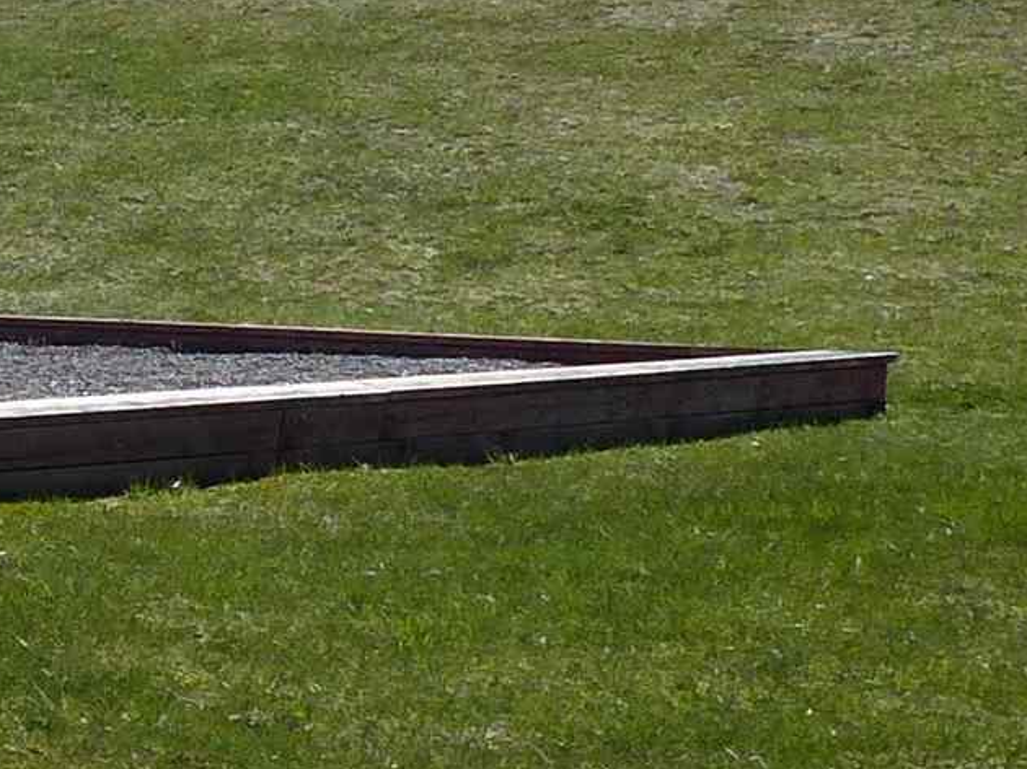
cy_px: 489
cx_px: -1382
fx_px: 3618
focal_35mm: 122
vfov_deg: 12.1
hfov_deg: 12.7
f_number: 4
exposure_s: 1/1000
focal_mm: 4.5
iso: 100
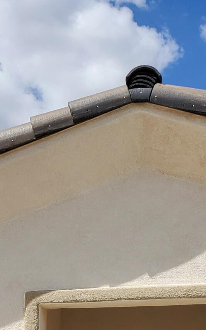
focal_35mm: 97
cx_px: 17
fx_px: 871
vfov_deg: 20.3
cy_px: 376
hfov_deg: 13.4
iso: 50
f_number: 2.4
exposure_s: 1/2252
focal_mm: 4.3
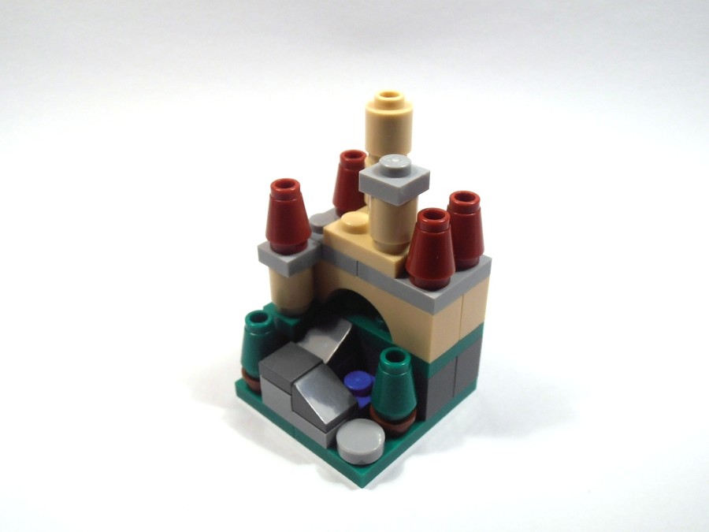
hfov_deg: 50.1
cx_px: 354
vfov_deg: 38.7
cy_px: 266
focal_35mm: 37
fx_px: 758
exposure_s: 1/80
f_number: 3.9
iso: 80
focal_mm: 6.61
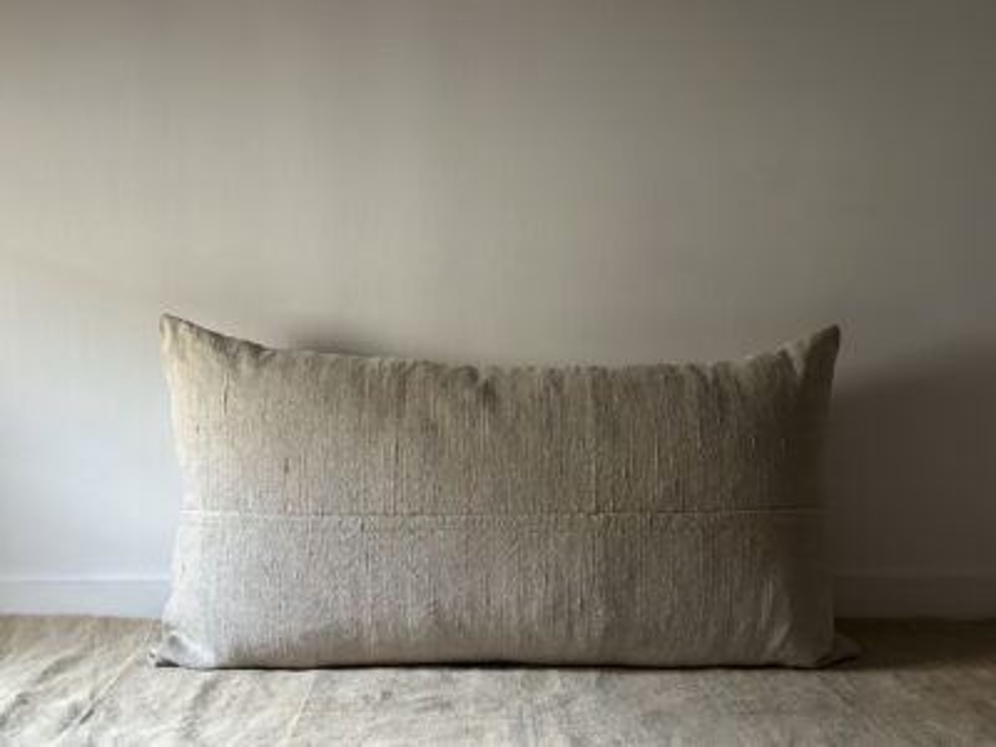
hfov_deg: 39.7
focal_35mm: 48
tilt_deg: -4.2
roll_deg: -0.3
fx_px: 1381
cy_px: 374
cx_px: 498
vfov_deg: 30.3
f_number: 1.78
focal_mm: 6.86
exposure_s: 1/60
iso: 320
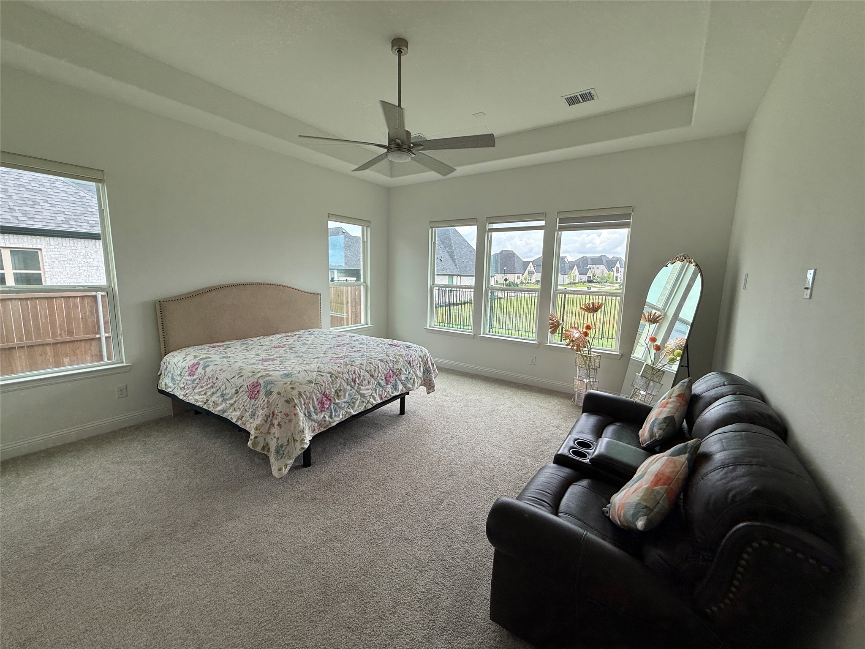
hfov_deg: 102.1
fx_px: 350
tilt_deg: -8.5
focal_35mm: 14
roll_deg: -1.5
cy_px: 324
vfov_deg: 85.7
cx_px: 432
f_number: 2.2
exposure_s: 1/217
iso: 50
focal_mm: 2.22
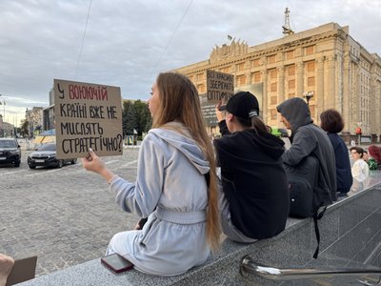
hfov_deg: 71.6
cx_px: 190
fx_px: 264
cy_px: 143
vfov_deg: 56.8
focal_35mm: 24
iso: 64
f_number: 1.78
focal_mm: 6.76
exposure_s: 1/149
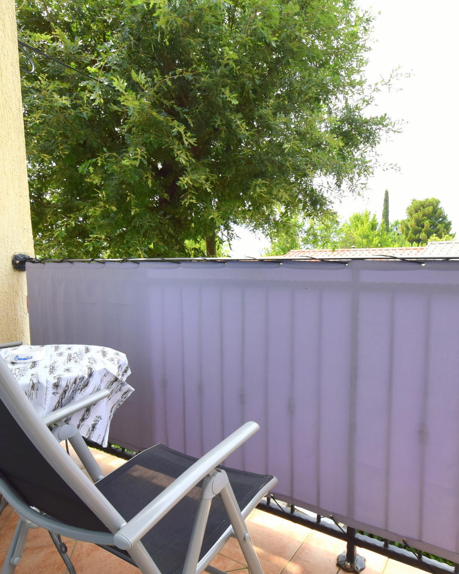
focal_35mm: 22
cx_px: 264
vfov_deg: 75.0
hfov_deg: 62.8
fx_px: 374
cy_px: 294
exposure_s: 1/250
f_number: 8
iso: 320
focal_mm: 10
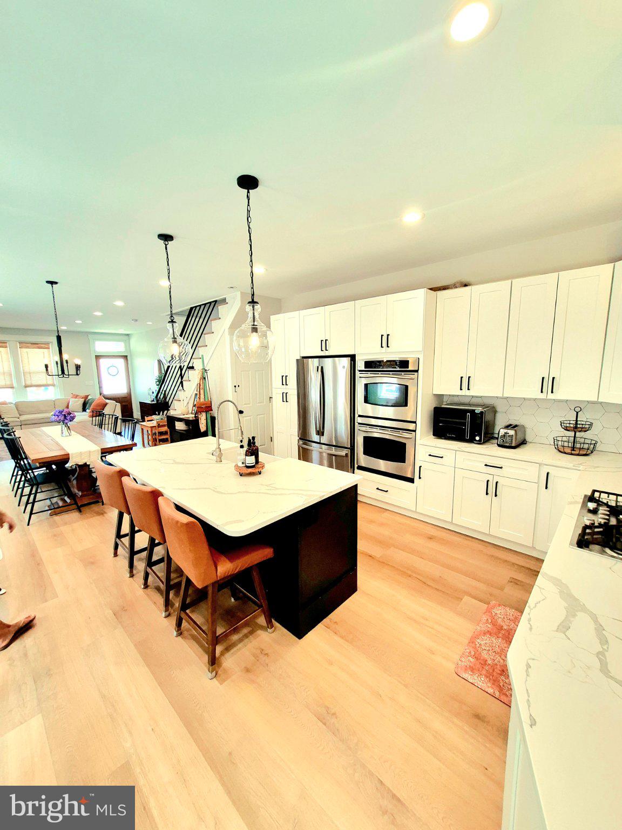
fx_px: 311
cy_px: 415
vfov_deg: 106.2
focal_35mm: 13
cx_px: 311
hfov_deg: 89.9
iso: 200
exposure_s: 1/60.2
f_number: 2.2
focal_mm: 1.74
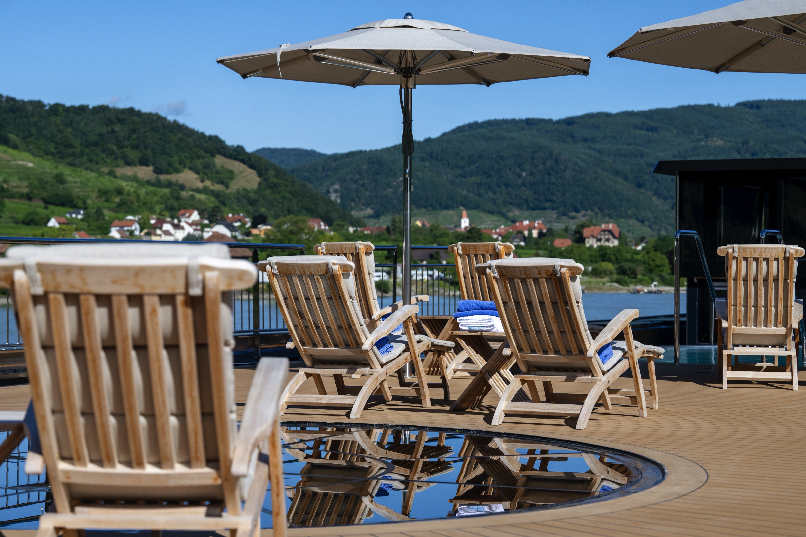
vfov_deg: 16.5
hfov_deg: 24.5
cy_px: 268
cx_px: 403
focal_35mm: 83
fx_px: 1858
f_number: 5.6
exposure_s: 1/2500
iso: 400
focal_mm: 83
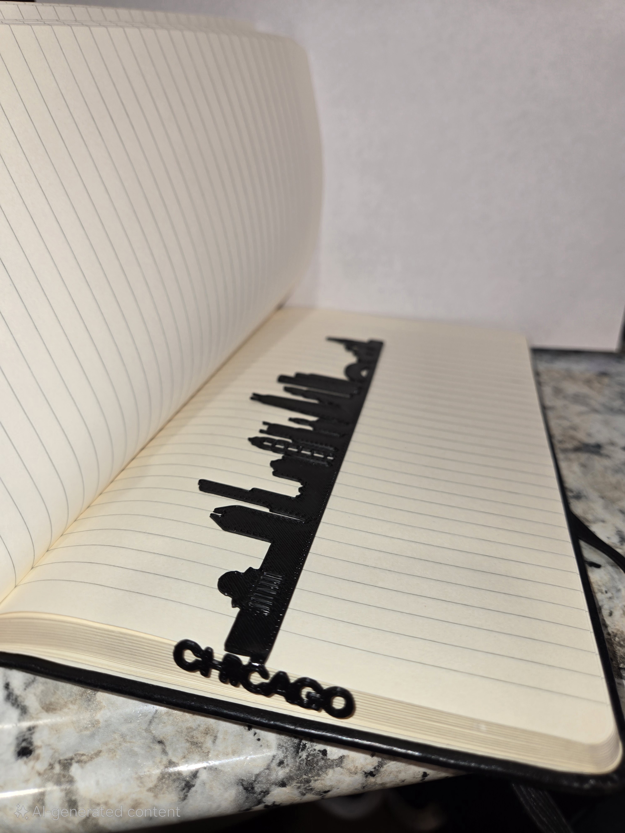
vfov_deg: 73.9
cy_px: 416
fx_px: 554
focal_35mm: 23
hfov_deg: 58.9
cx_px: 312
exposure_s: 1/60.2
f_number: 1.8
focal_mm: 5.4
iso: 32
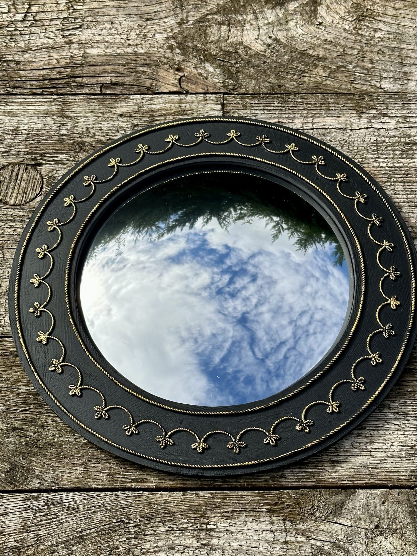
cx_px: 222
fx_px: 948
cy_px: 295
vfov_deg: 32.7
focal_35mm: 59
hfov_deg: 24.8
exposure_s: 1/3876
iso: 64
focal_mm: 6.86
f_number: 1.78
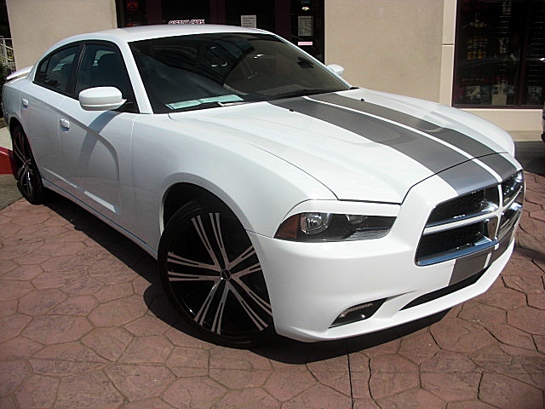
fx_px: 567
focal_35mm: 36
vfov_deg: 39.7
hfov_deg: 51.4
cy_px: 204
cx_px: 272
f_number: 7.9
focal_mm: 6.3
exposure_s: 1/250
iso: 50
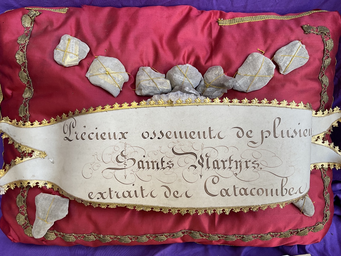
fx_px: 286
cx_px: 170
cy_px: 128
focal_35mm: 29
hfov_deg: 61.7
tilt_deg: -45.8
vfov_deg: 48.2
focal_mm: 3
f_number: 1.8
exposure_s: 1/120
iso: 32
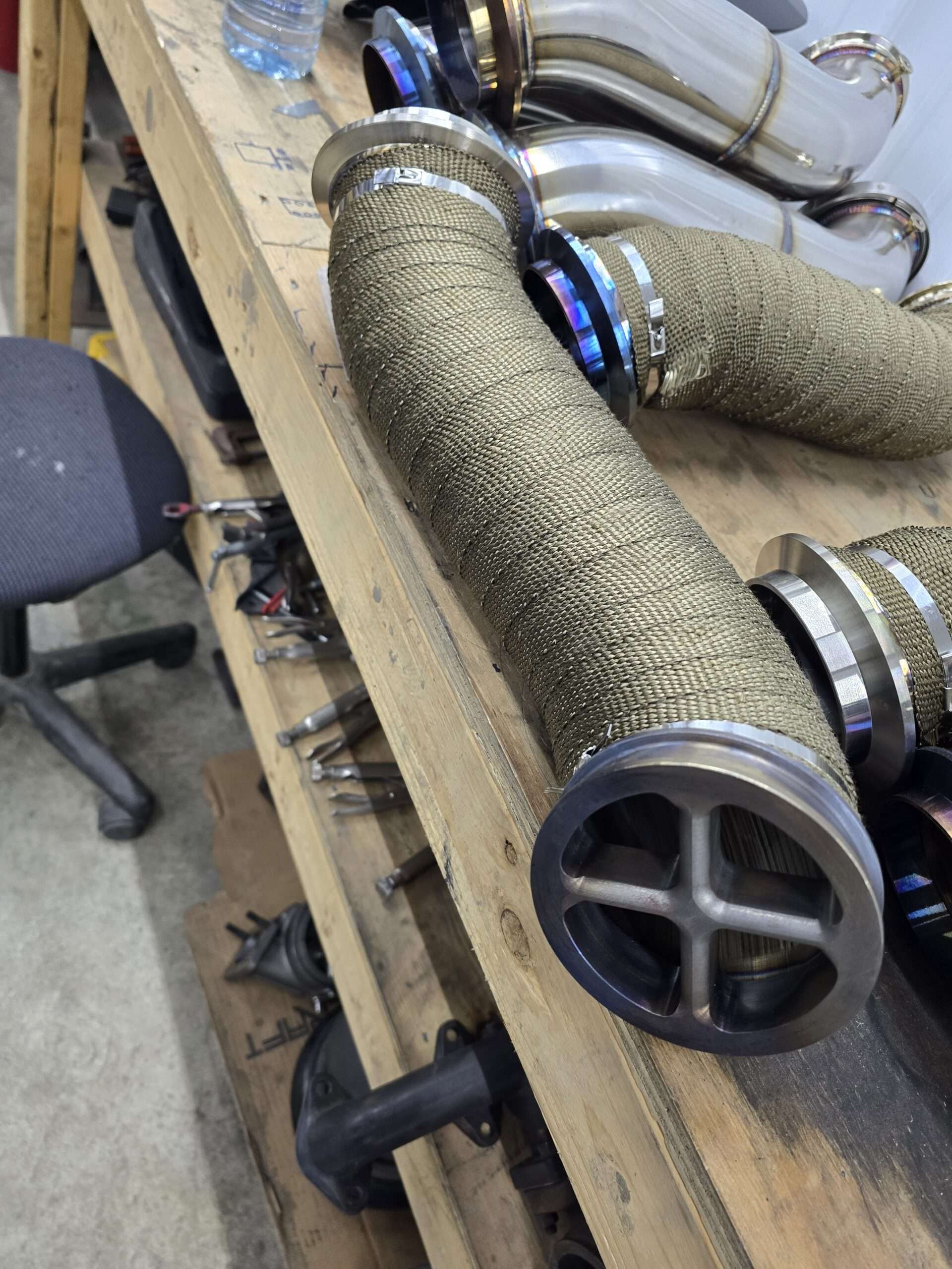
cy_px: 634
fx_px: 843
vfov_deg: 73.9
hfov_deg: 58.9
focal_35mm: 23
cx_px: 476
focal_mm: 6.3
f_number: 1.7
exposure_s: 1/120
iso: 320
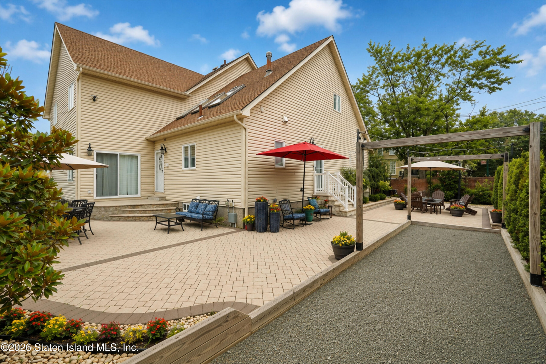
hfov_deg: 96.7
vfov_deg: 73.8
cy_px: 182
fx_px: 243
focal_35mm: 16
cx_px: 273
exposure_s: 1/250
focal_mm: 16
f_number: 5
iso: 100
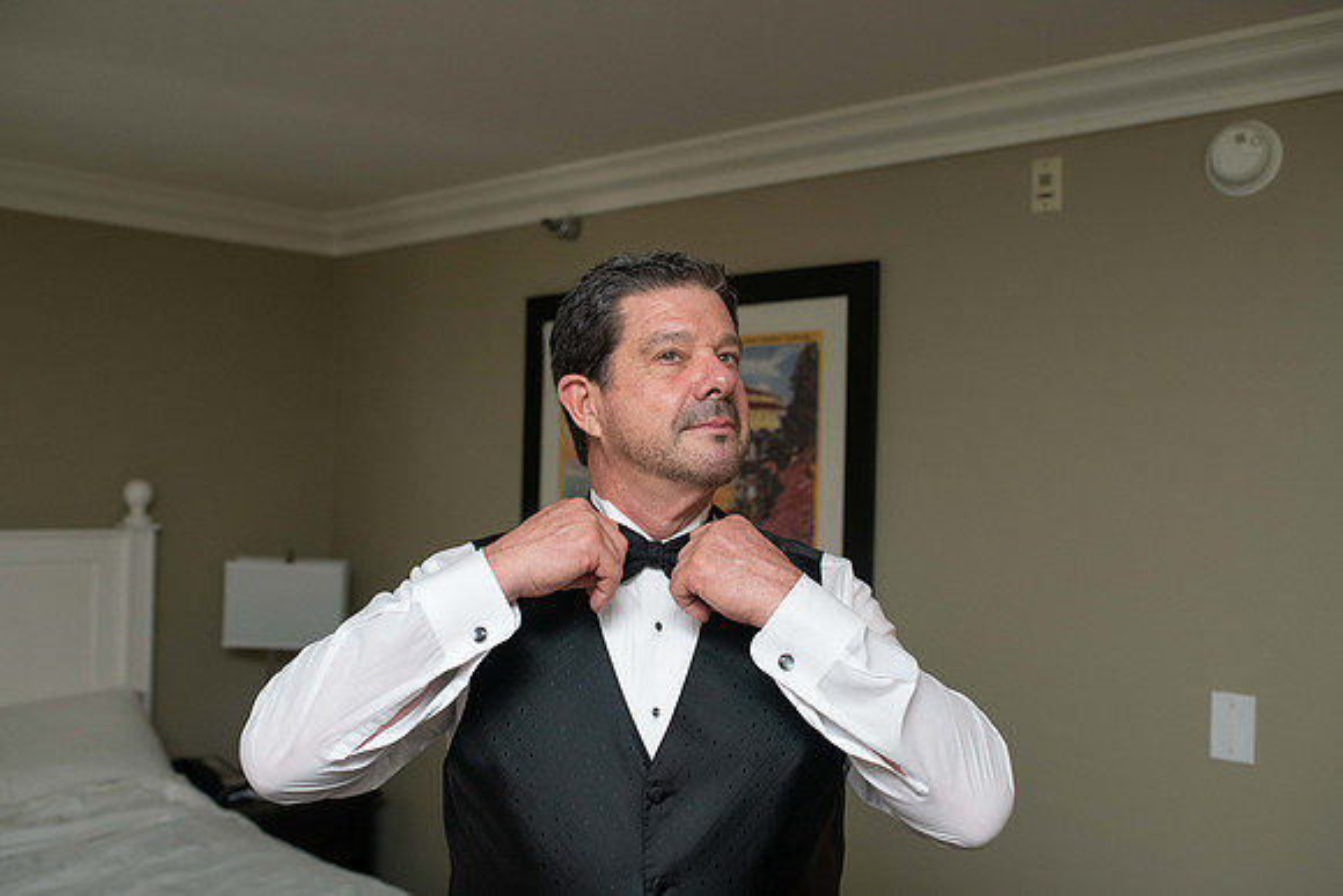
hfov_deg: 54.4
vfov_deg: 37.9
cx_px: 672
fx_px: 1306
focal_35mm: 35
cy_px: 448
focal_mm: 35
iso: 1600
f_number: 3.5
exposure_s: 1/250
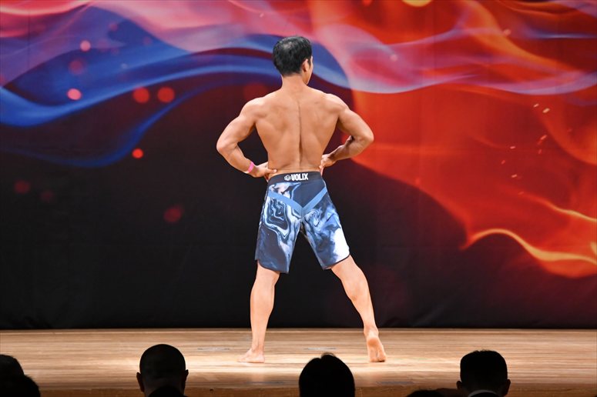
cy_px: 198
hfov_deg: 8.6
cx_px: 298
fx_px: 3978
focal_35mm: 240
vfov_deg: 5.7
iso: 3200
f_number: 5.6
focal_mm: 160
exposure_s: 1/400
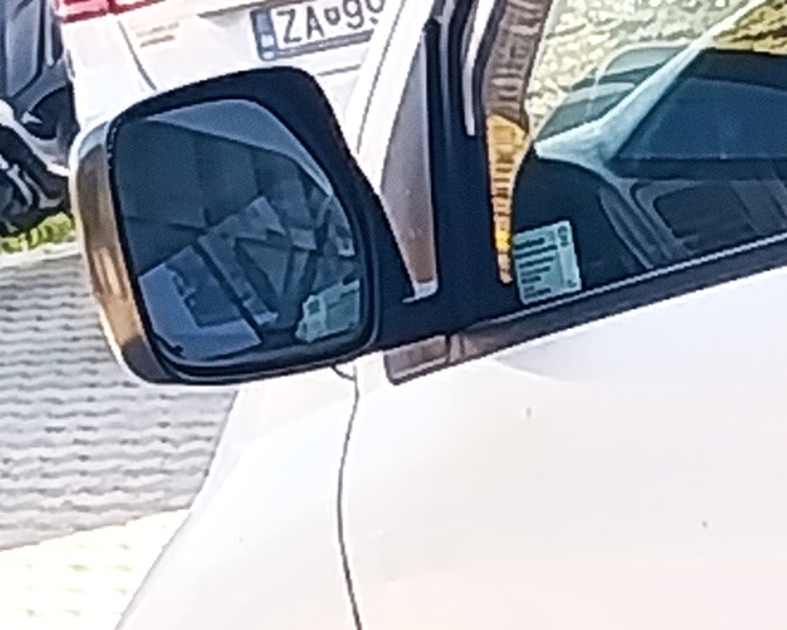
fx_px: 6430
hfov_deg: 6.0
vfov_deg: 5.6
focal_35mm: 276
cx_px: 3052
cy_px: 720
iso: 129
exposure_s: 1/100
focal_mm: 6.11
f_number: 1.65
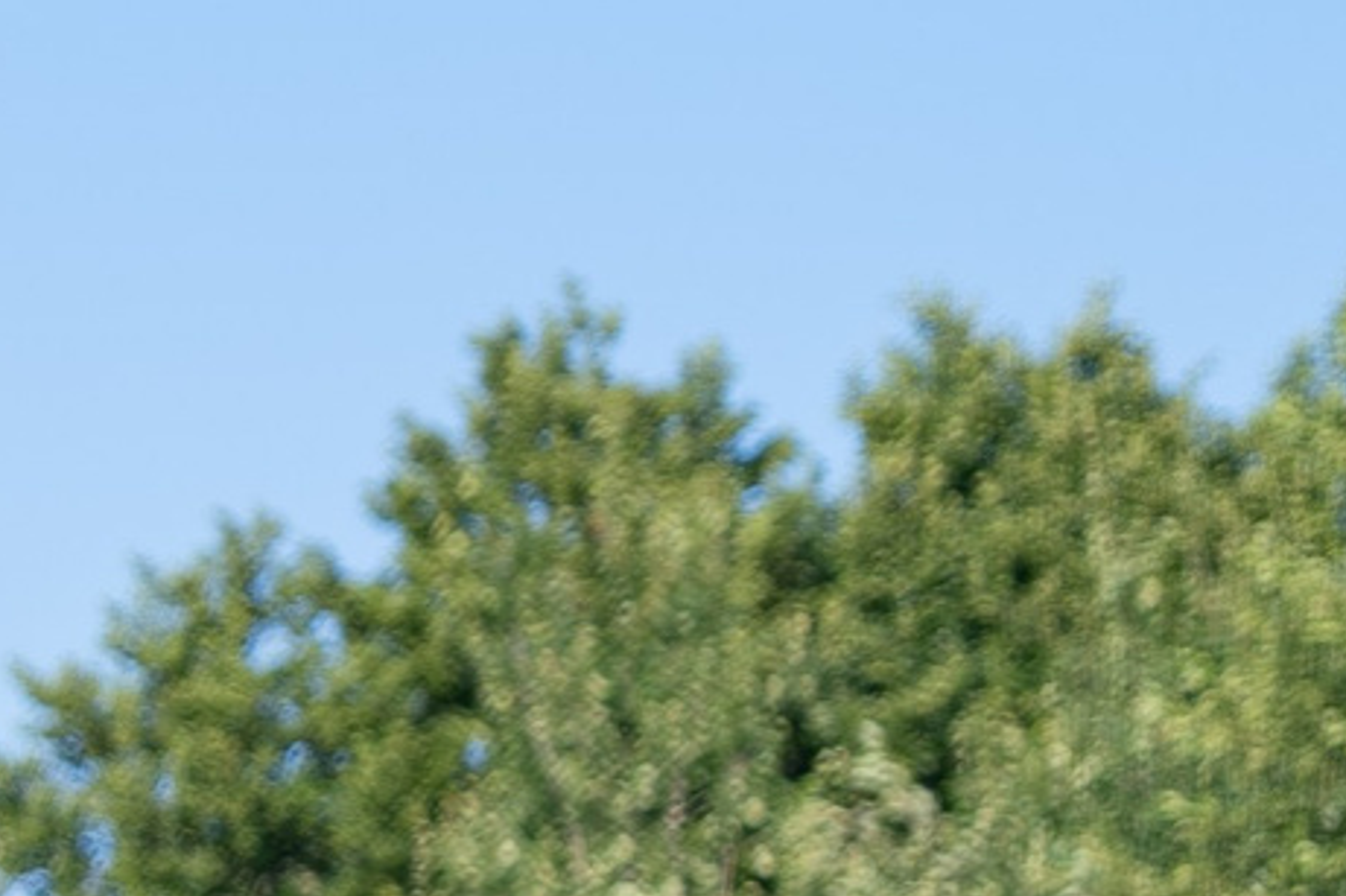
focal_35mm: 459
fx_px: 17154
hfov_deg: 4.4
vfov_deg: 3.0
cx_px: -2028
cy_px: 900
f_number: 4
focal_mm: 48.5
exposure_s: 1/1000
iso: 160
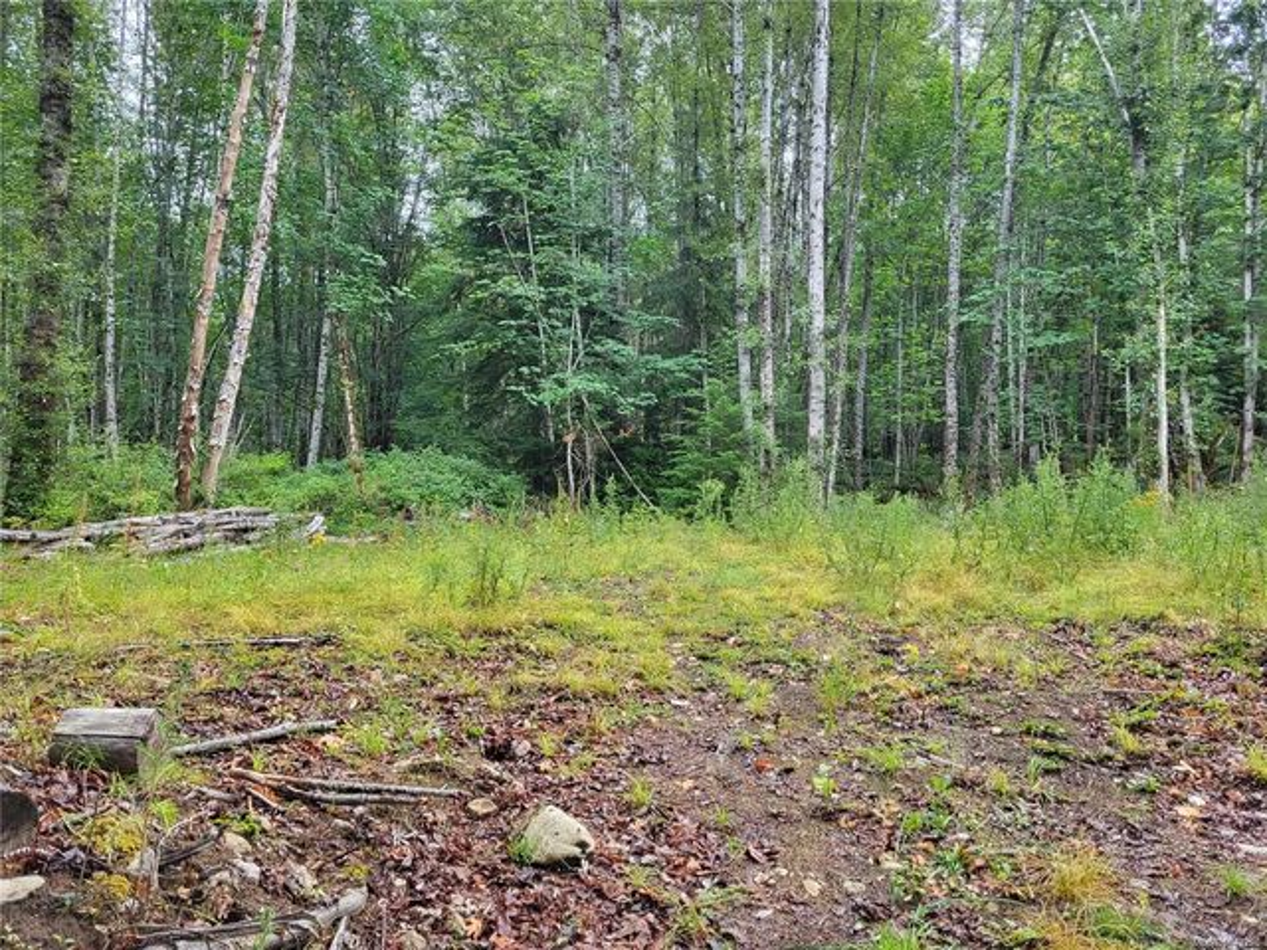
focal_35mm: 26
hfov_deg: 67.3
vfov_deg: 53.1
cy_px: 475
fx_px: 952
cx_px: 634
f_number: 1.8
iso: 100
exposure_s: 1/120
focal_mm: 5.4
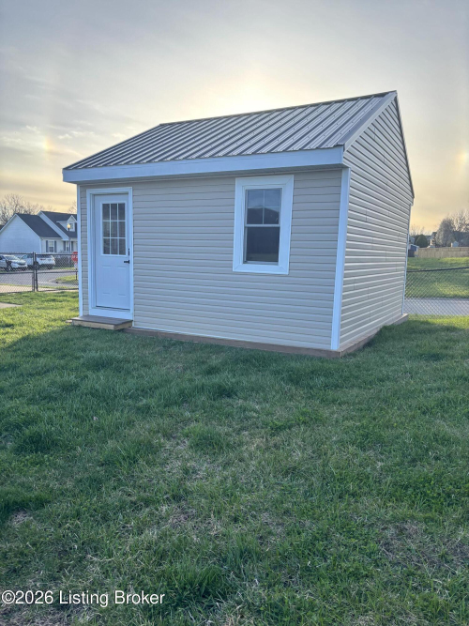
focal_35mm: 26
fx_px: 470
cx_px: 234
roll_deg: -1.8
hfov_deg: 53.0
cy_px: 313
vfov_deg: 67.3
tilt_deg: -8.3
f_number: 1.6
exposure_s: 1/654
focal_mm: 5.96
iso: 50
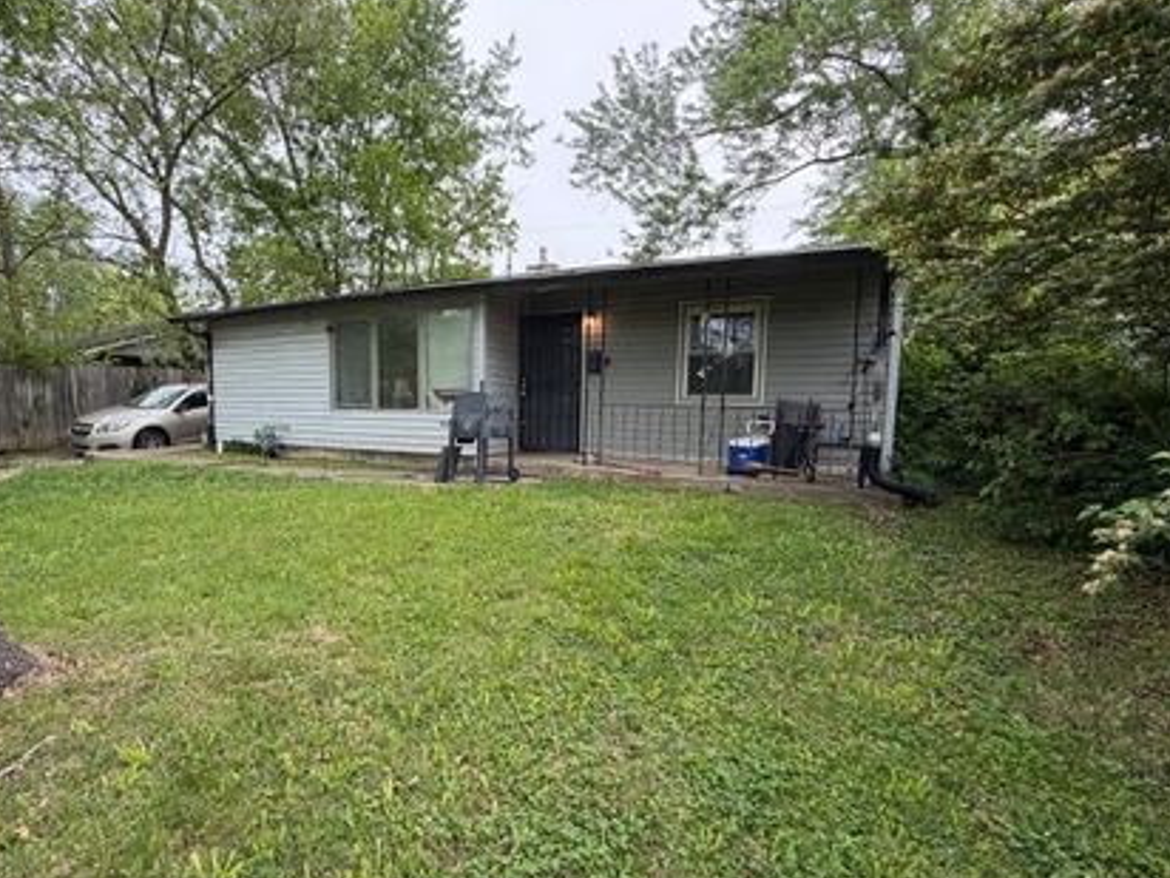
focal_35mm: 17
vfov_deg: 74.7
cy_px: 448
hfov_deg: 90.5
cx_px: 508
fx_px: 575
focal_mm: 2.22
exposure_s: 1/121
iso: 125
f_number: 2.2
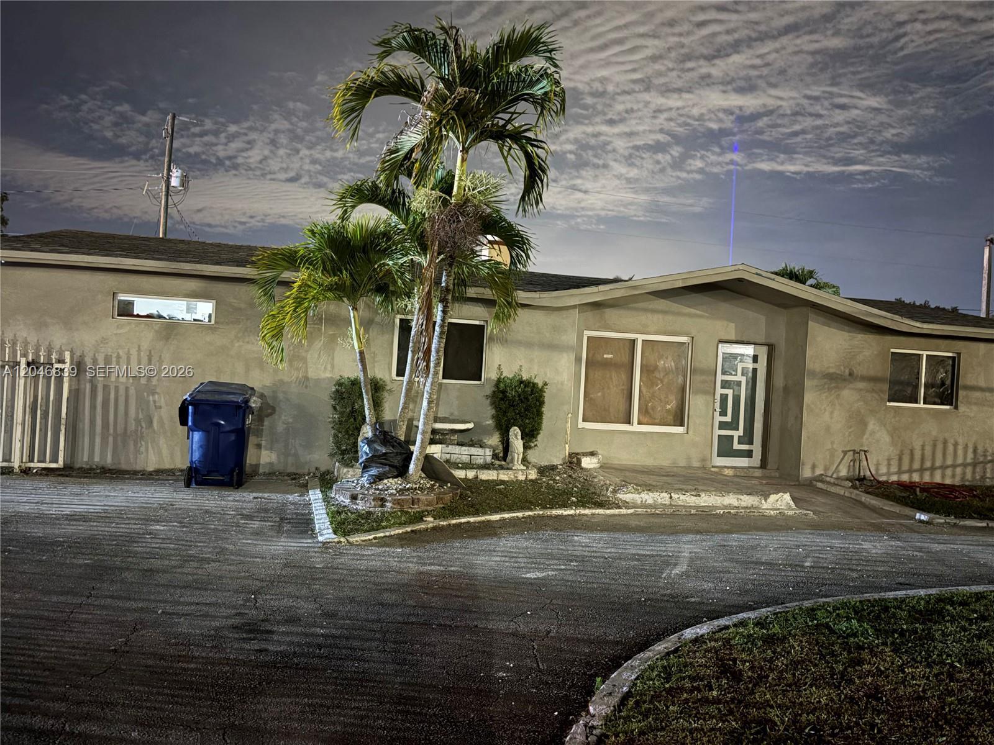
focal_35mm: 26
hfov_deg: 67.3
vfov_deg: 53.1
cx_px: 497
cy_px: 372
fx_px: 747
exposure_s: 1/5
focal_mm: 5.96
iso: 1250
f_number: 1.6
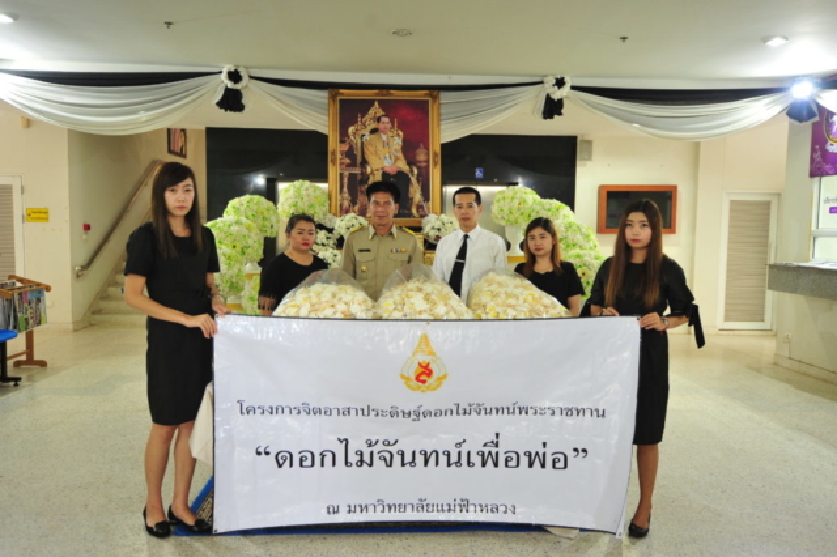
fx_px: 674
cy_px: 278
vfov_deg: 44.9
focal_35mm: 29
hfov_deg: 63.7
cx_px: 418
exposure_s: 1/30
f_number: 4
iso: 1600
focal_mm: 29
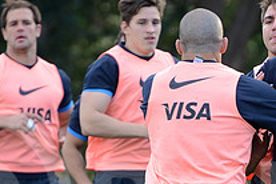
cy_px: 202
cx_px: 203
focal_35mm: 785
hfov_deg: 2.6
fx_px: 6018
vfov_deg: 1.8
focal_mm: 280
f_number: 4
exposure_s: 1/500
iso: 800
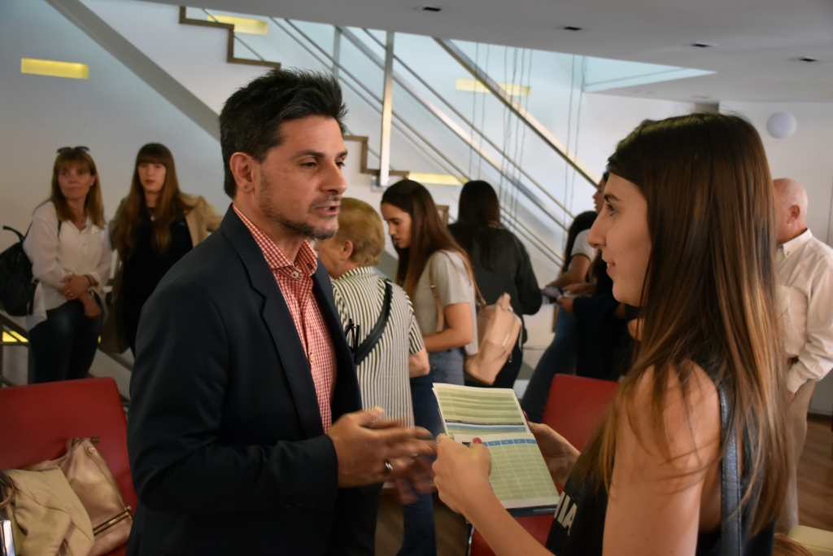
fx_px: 937
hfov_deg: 47.9
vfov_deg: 33.0
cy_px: 278
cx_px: 416
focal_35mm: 40
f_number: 4
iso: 800
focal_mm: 27
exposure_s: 1/40
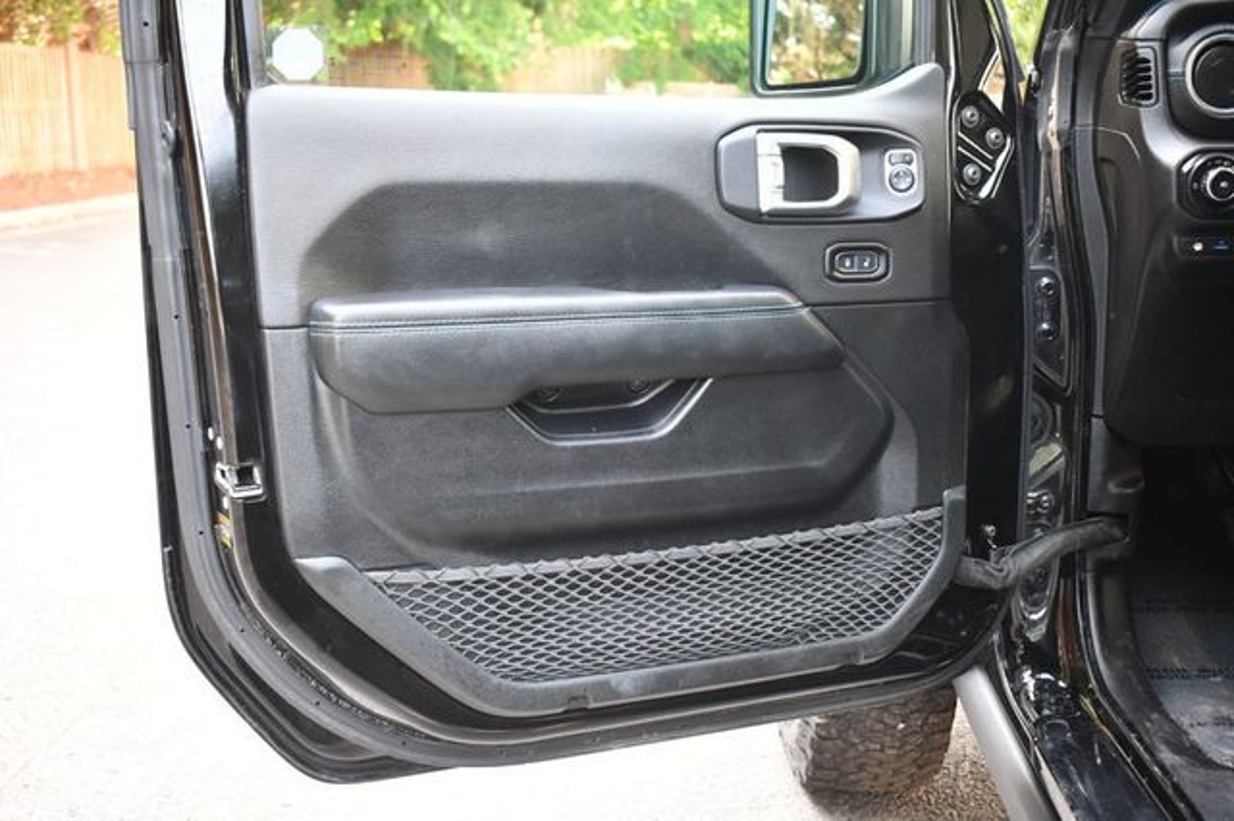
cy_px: 410
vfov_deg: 35.9
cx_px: 617
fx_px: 1268
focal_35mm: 37
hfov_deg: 51.9
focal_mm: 25
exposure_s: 1/125
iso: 1250
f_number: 4
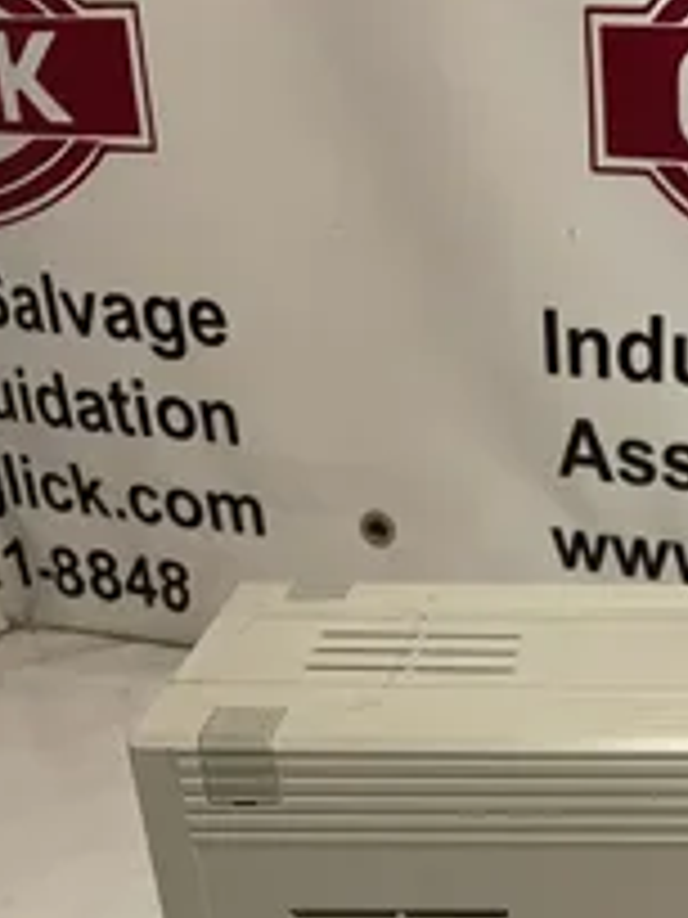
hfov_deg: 27.4
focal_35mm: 51
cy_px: 886
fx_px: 1352
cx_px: 643
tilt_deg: -31.5
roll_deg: -2.8
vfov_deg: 34.6
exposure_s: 1/60
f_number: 1.6
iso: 200
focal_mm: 4.2
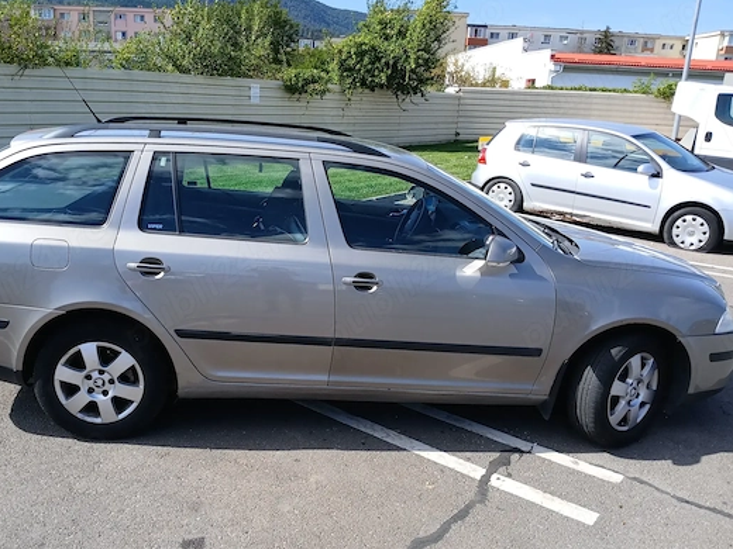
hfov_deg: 59.7
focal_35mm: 30
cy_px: 297
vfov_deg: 46.8
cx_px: 313
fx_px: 635
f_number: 1.8
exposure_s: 1/395
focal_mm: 3.98
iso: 20
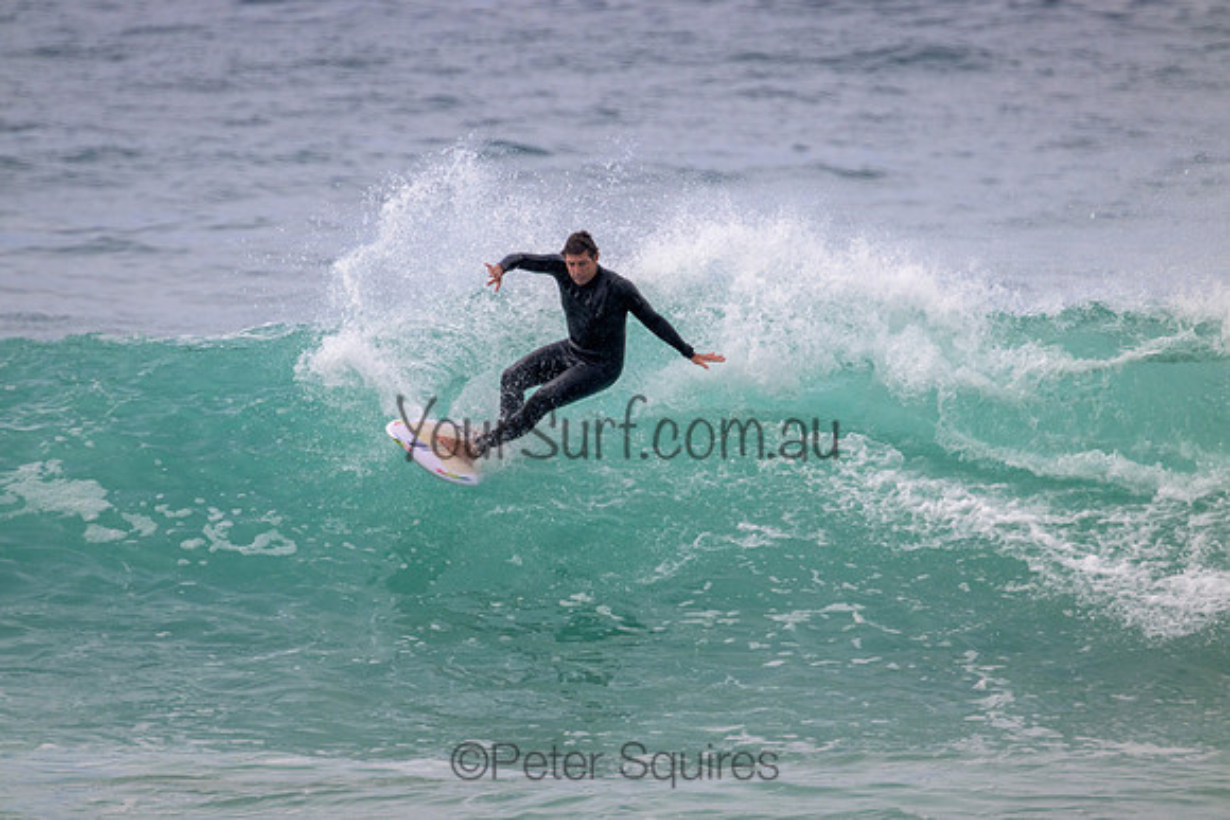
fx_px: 27338
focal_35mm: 800
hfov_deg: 2.6
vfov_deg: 1.7
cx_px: 615
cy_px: 410
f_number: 11
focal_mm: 800
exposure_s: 1/2000
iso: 1100
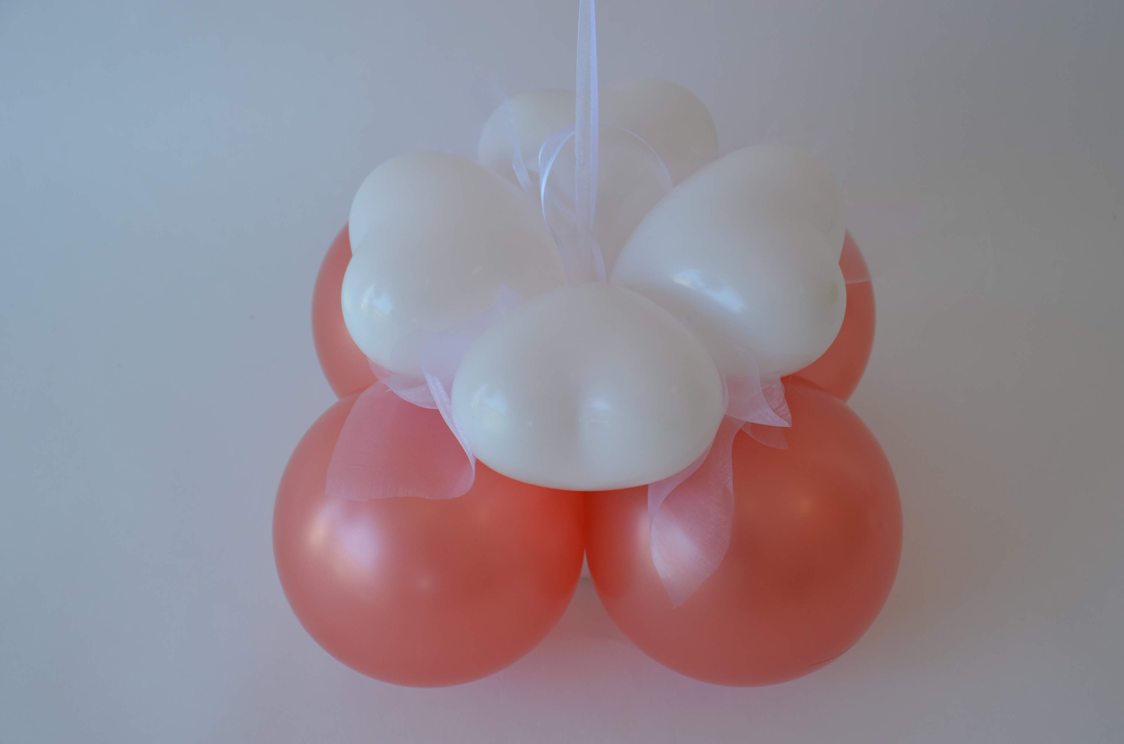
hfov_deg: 35.1
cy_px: 372
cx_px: 562
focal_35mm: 57
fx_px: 1776
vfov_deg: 23.7
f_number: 5.6
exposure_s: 1/125
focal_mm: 38
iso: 200
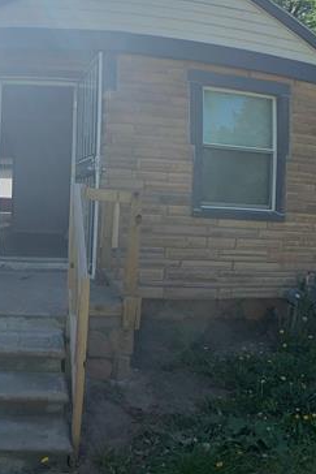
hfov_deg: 23.1
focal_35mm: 57
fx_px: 750
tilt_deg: -4.1
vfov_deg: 35.0
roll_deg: -2.4
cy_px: 247
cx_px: 27
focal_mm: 4.25
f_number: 1.8
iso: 25
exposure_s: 1/2114
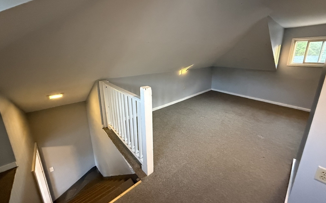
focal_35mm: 15
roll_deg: +0.0
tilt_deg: -13.4
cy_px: 87
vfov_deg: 74.3
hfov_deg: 101.5
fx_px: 133
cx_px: 163
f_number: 2.2
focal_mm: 2.22
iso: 1000
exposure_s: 1/60
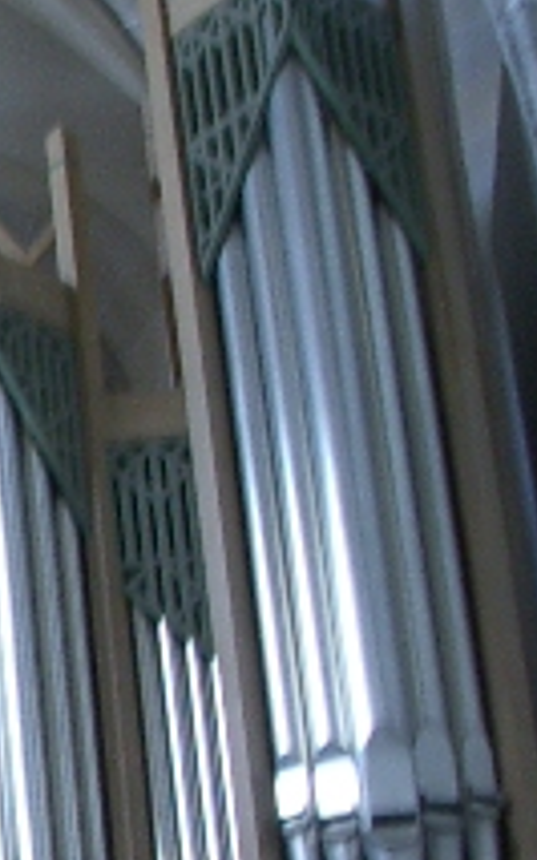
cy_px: 755
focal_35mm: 156
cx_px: -589
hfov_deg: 8.0
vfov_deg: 13.3
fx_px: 3655
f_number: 3.1
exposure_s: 1/8
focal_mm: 8.2
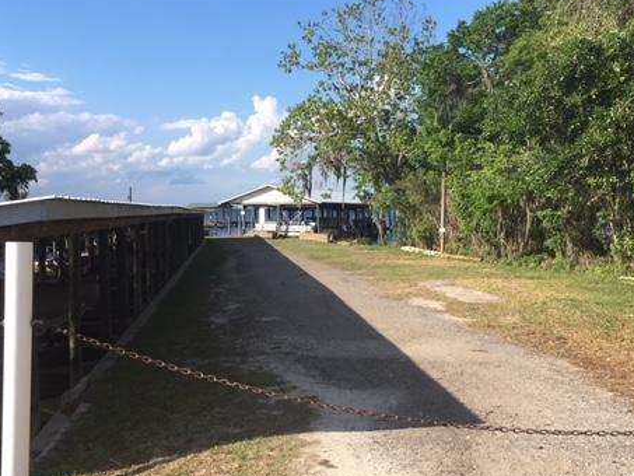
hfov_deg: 45.8
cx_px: 309
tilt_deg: -1.3
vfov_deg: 35.1
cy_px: 225
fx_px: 751
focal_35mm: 41
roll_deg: -0.1
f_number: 2.2
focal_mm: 4.15
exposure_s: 1/999
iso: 25
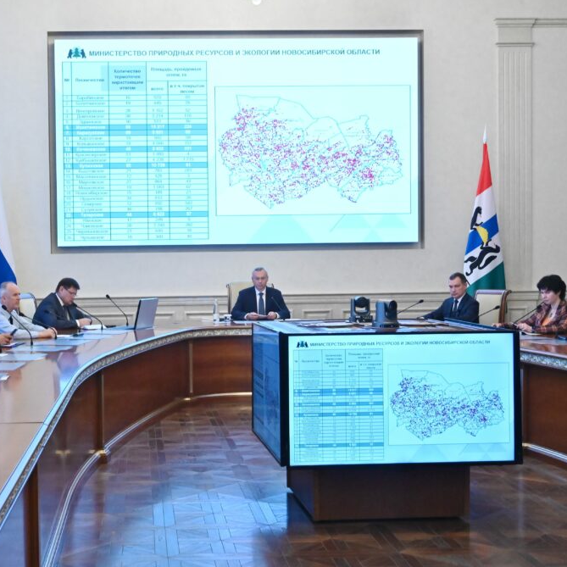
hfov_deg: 32.5
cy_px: 286
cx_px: 179
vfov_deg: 32.8
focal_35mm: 52
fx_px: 964
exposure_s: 1/160
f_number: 13
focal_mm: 40
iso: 6400
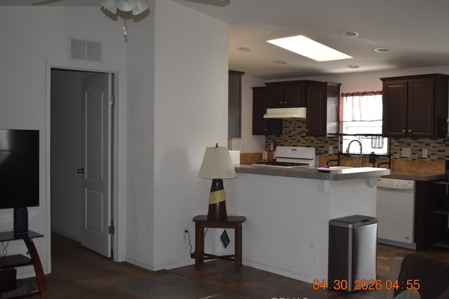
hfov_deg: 46.4
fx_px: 524
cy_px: 148
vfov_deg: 31.9
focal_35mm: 42
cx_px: 224
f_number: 4
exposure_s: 1/160
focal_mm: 26
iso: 800
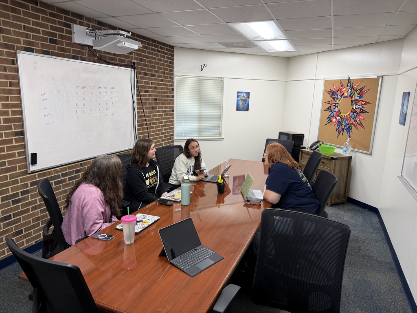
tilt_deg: -11.2
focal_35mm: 24
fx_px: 289
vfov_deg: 56.8
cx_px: 208
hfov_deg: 71.6
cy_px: 156
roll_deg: -1.9
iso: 160
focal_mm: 6.76
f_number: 1.78
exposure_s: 1/120
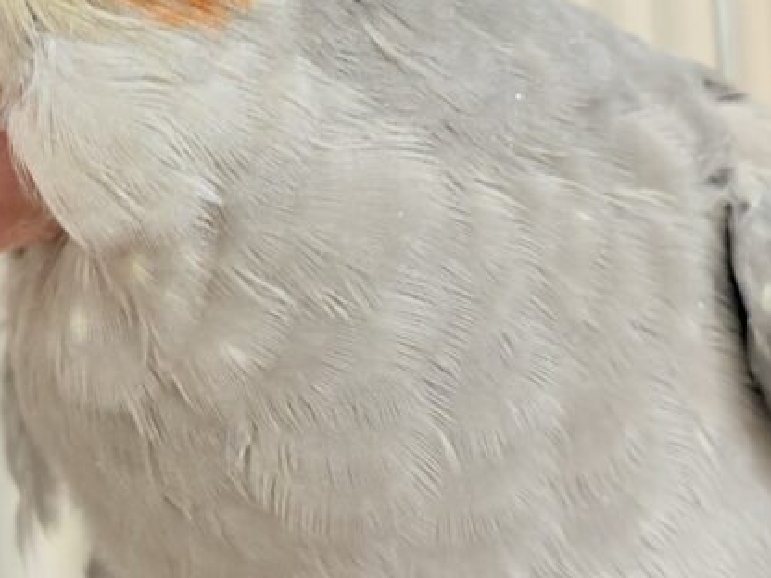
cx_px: 322
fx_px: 3341
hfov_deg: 13.2
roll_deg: +4.1
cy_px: -130
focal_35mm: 150
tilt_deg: +8.1
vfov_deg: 9.7
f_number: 1.6
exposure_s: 1/50
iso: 80
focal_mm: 5.96
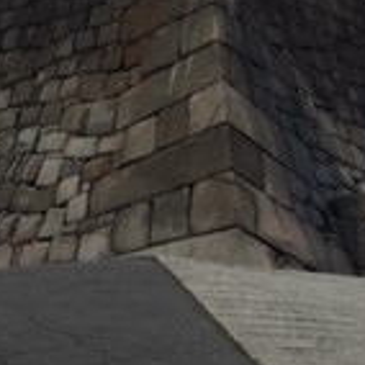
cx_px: 134
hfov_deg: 21.3
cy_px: -136
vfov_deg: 19.4
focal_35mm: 81
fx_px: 966
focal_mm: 4.15
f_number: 2.2
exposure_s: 1/791
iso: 32
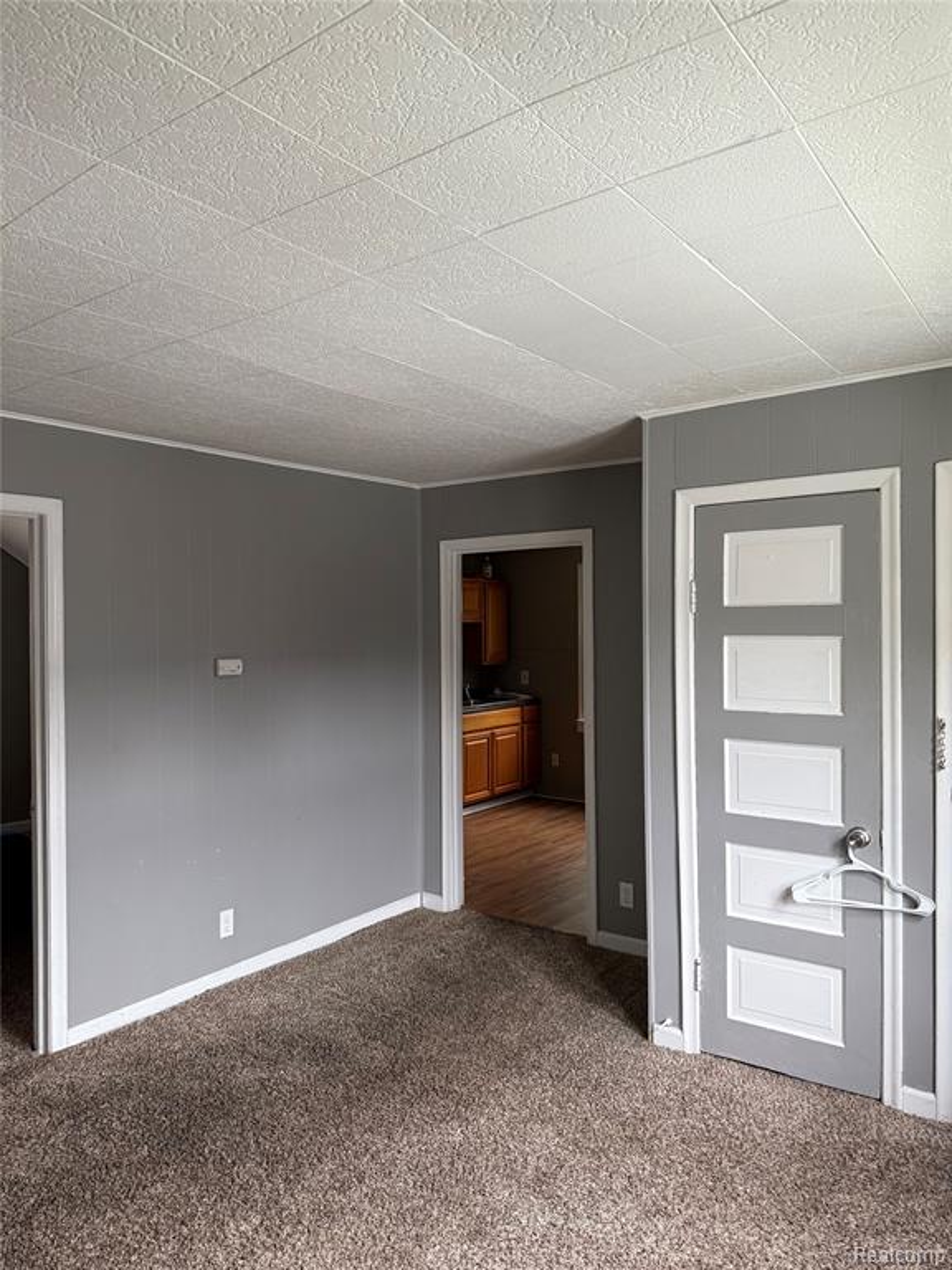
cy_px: 635
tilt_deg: -0.2
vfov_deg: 71.6
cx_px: 476
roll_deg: -0.2
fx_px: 880
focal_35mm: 24
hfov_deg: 56.8
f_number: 1.78
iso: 250
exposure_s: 1/60
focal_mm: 6.76
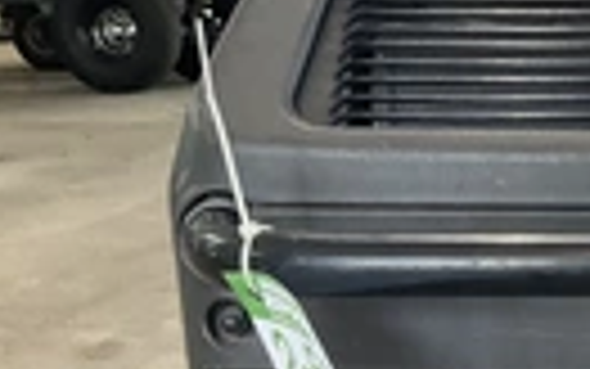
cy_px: 482
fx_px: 1512
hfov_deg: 20.6
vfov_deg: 13.4
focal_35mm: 94
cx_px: 707
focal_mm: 3
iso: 250
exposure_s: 1/60
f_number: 1.8
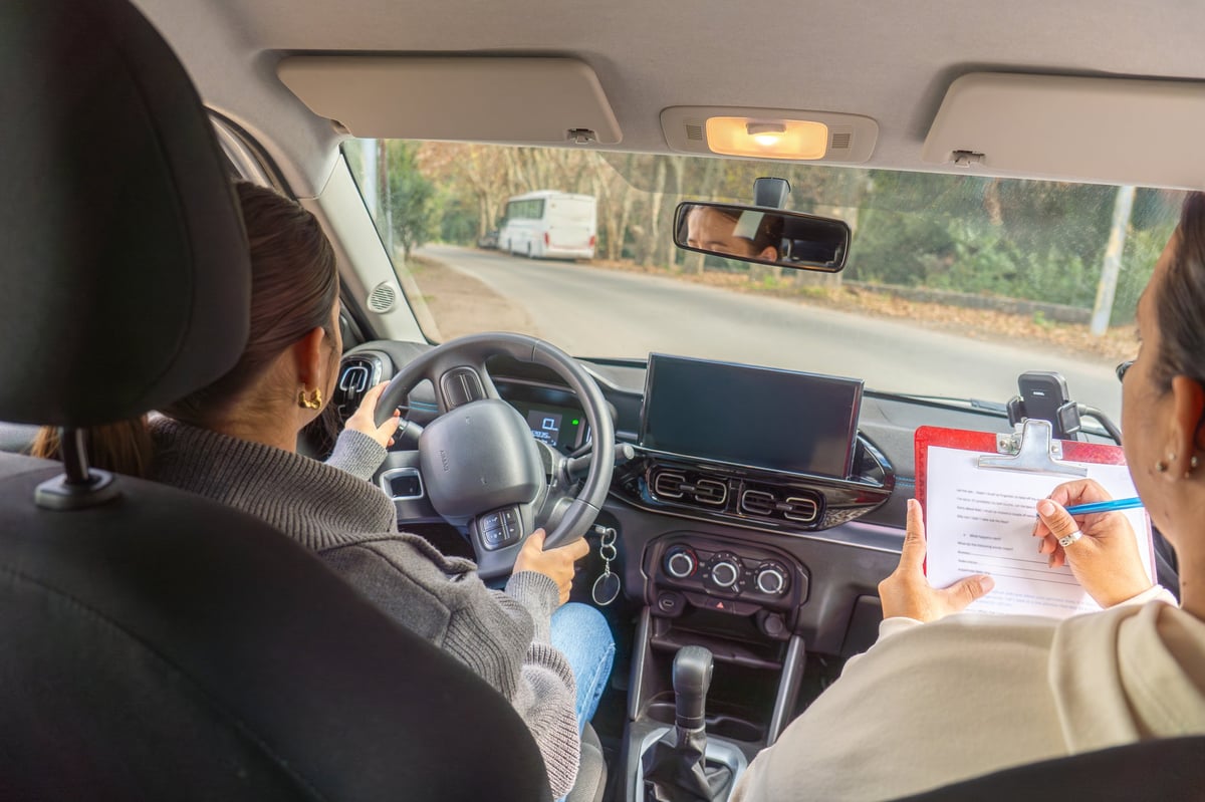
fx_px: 803
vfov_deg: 53.1
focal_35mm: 24
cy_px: 401
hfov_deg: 73.8
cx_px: 602
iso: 160
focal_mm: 16
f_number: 2.8
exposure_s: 1/250
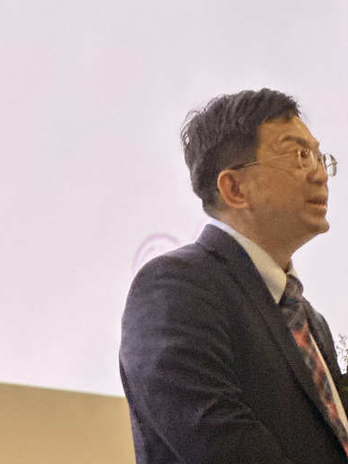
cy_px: 318
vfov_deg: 10.9
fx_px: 2424
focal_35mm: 181
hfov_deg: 8.2
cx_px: 348
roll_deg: +0.9
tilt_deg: +9.2
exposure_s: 1/40
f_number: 2.8
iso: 320
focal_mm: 9
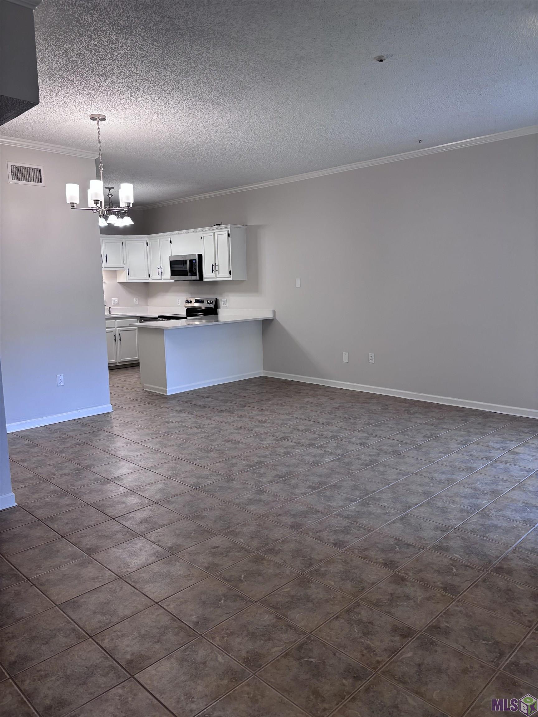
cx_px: 269
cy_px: 358
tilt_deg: -8.5
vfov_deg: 67.3
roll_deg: +0.7
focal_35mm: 26
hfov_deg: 53.1
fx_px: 539
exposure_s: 1/120
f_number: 1.6
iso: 125
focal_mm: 5.96
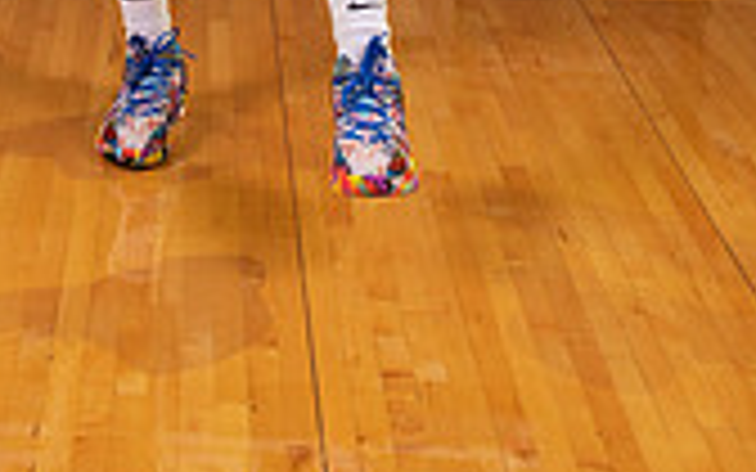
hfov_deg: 19.8
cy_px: -499
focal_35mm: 104
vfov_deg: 11.3
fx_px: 2143
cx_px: 153
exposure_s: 1/320
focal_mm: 38
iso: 320
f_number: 7.1
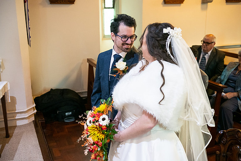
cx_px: 120
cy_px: 80
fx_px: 281
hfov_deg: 46.4
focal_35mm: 42
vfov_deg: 31.9
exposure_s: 1/160
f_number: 3.5
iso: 1600
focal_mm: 42
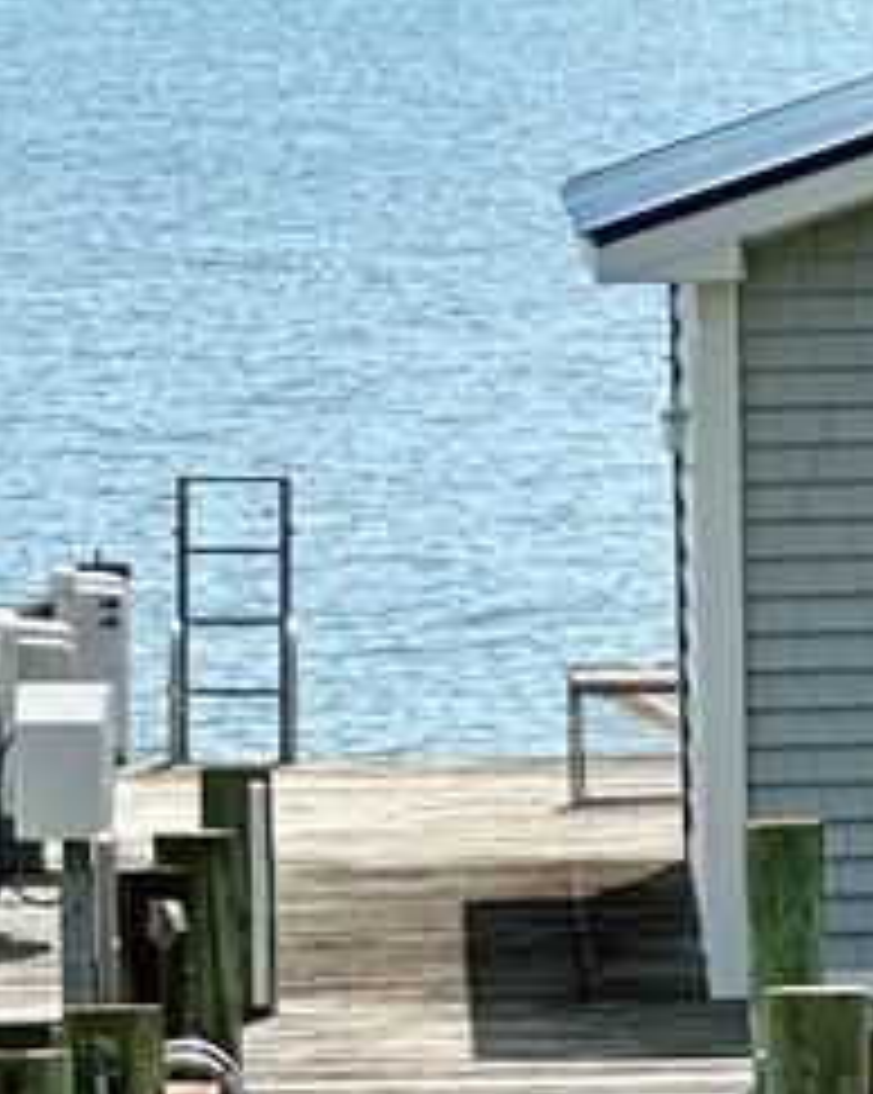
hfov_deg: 3.3
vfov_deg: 4.1
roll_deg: +0.0
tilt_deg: -5.6
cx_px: 783
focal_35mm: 475
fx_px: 15360
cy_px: 1544
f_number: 2.8
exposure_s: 1/1233
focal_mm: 9
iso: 32
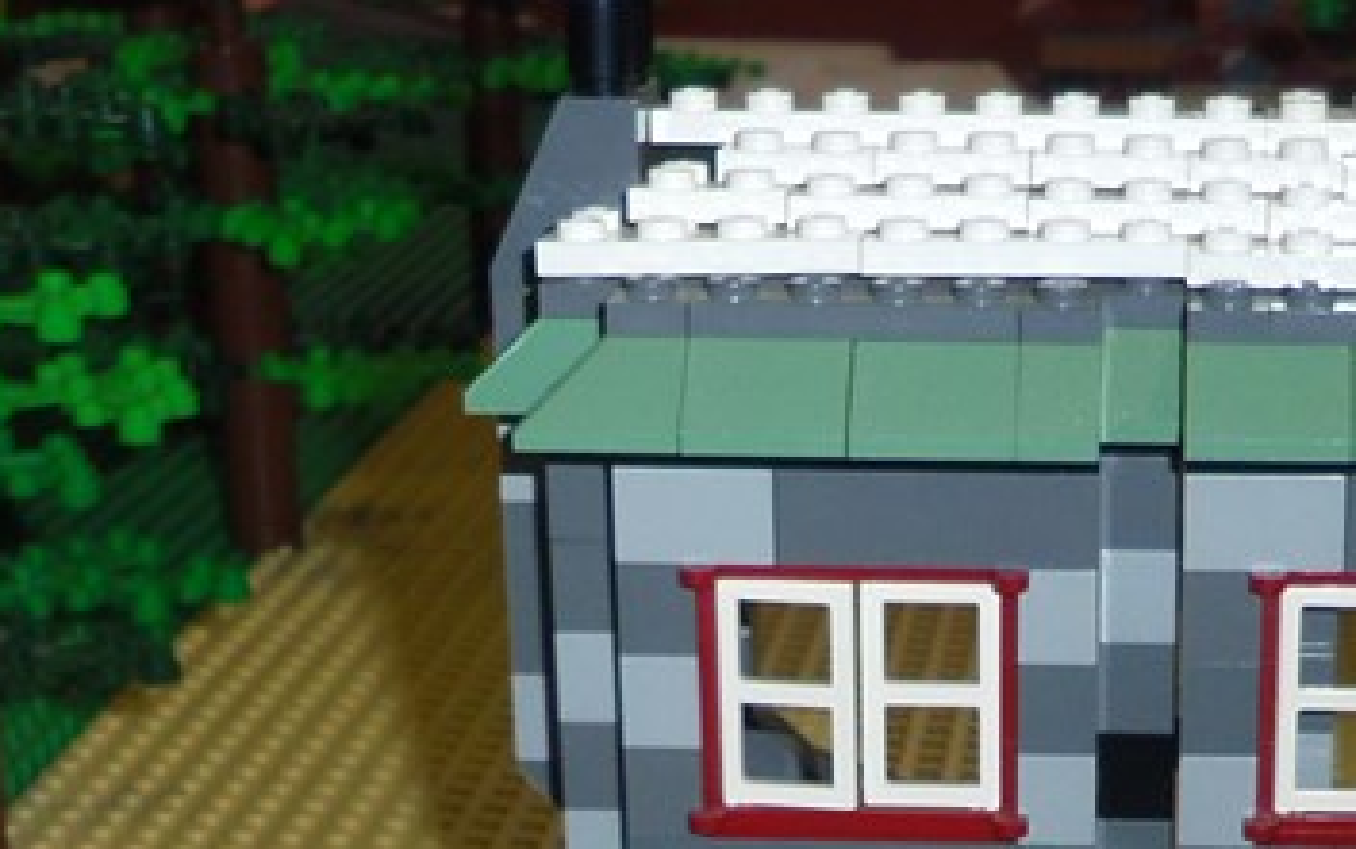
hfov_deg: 23.8
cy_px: 1103
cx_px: 1060
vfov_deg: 14.6
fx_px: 3180
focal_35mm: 86
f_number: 3.9
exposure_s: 1/40
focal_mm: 5
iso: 100
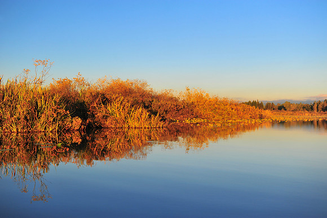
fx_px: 318
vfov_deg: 37.8
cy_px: 109
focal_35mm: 35
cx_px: 164
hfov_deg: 54.5
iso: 200
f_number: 6.3
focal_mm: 35
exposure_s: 1/125
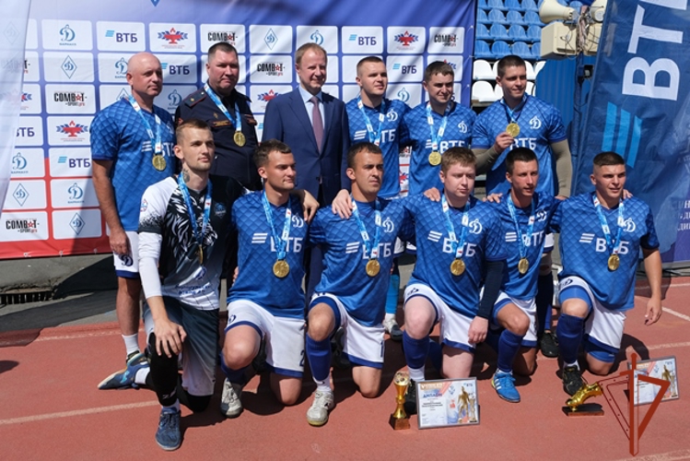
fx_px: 556
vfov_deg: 45.0
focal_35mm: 29
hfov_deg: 63.6
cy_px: 230
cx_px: 345
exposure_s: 1/1100
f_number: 5.6
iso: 160
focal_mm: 19.2
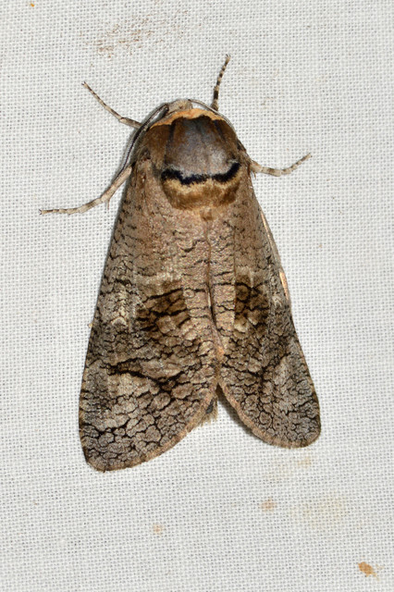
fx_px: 2465
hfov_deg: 9.1
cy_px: 296
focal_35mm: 150
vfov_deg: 13.7
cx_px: 197
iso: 100
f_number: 18
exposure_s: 1/200
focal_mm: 100
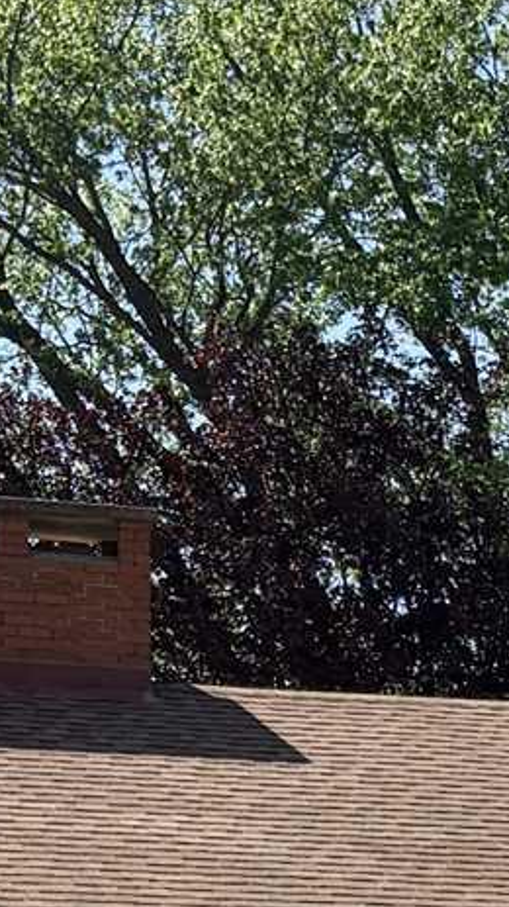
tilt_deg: -0.8
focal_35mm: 141
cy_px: 1340
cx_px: 603
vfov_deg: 14.3
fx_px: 3387
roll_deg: -0.7
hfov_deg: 8.5
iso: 50
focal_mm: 5.96
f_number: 1.6
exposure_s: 1/2639
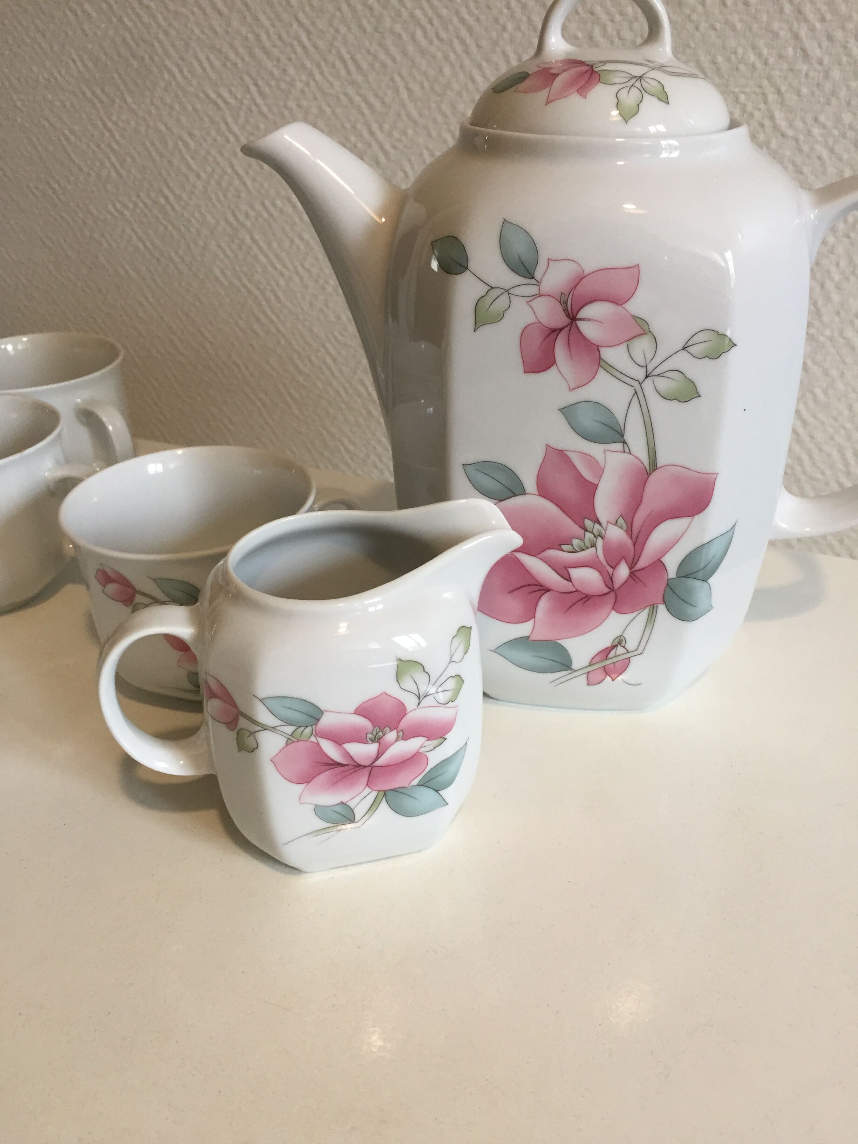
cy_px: 572
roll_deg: +2.1
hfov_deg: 48.2
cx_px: 429
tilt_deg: -30.3
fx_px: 958
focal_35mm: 29
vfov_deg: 61.7
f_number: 2.2
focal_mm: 4.15
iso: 64
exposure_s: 1/33
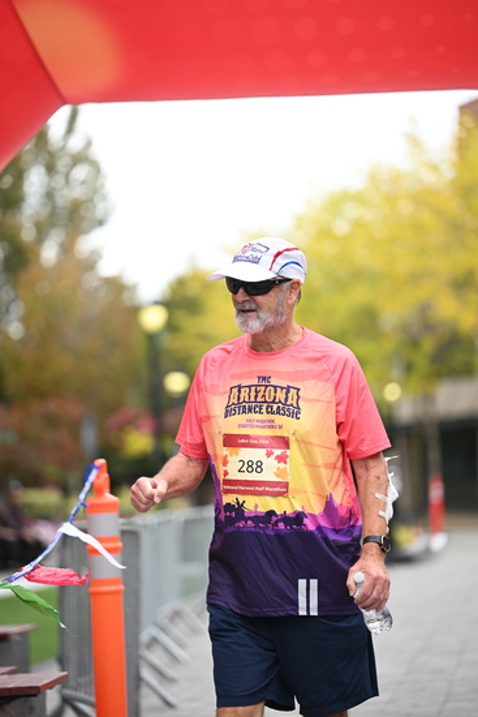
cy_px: 358
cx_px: 239
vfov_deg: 15.2
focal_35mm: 135
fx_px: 2687
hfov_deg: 10.2
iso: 640
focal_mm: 135
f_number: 2.8
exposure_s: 1/2000
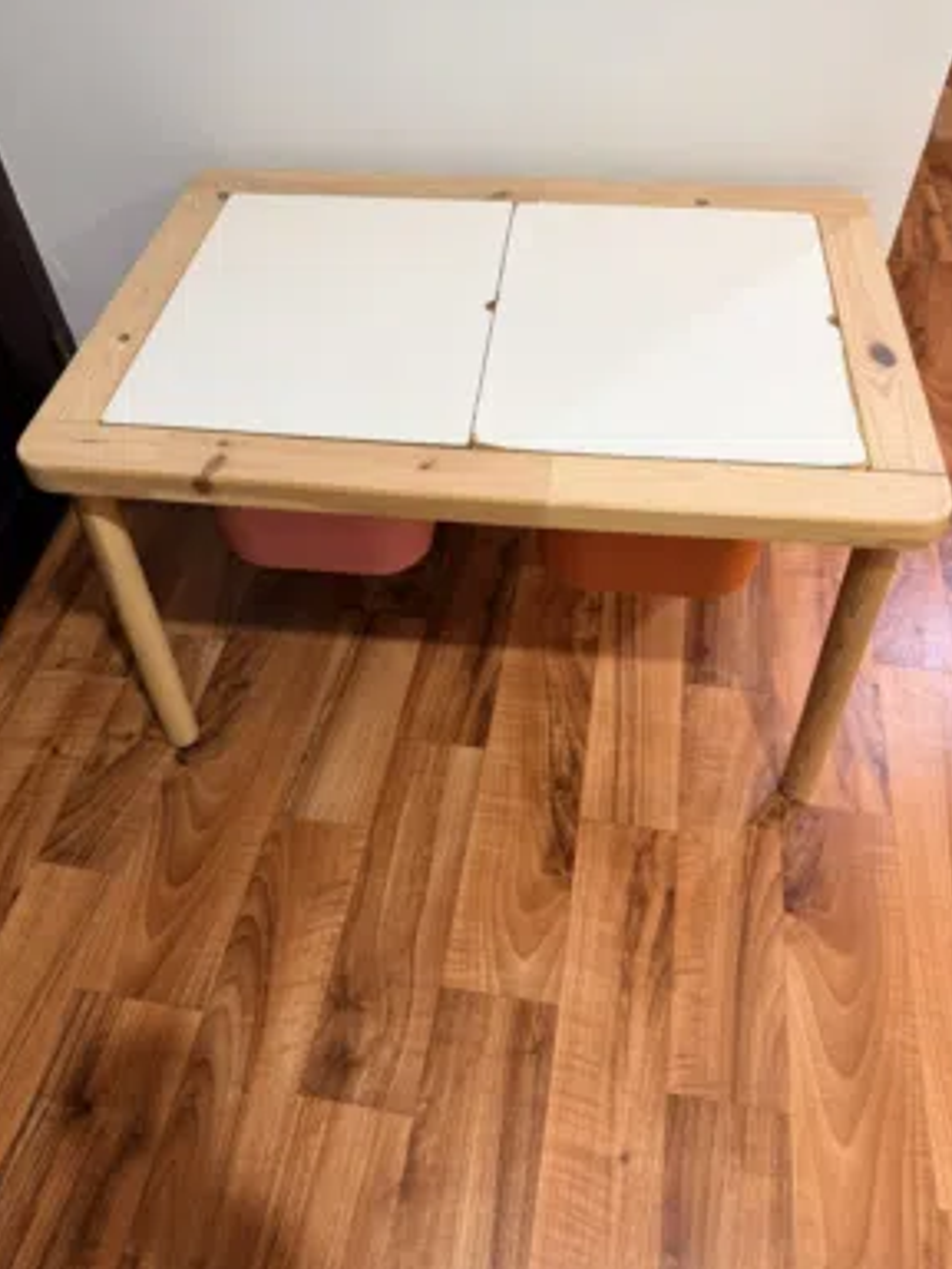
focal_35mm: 25
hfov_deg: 54.9
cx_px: 473
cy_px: 618
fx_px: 917
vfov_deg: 69.4
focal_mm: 6.76
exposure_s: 1/50
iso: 250
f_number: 1.78
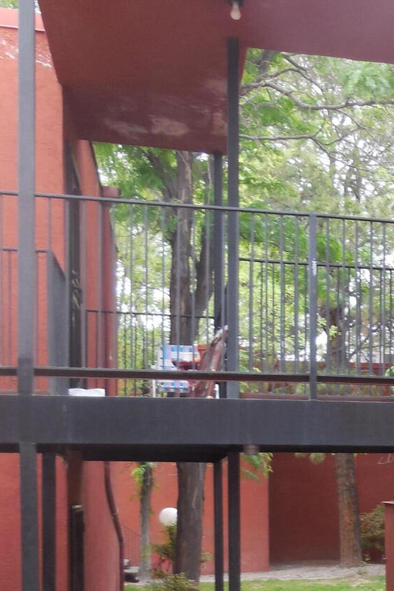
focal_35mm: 62
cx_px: 521
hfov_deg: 20.0
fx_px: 1018
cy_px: 490
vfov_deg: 31.4
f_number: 3.1
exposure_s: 1/125
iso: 125
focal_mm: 4.5
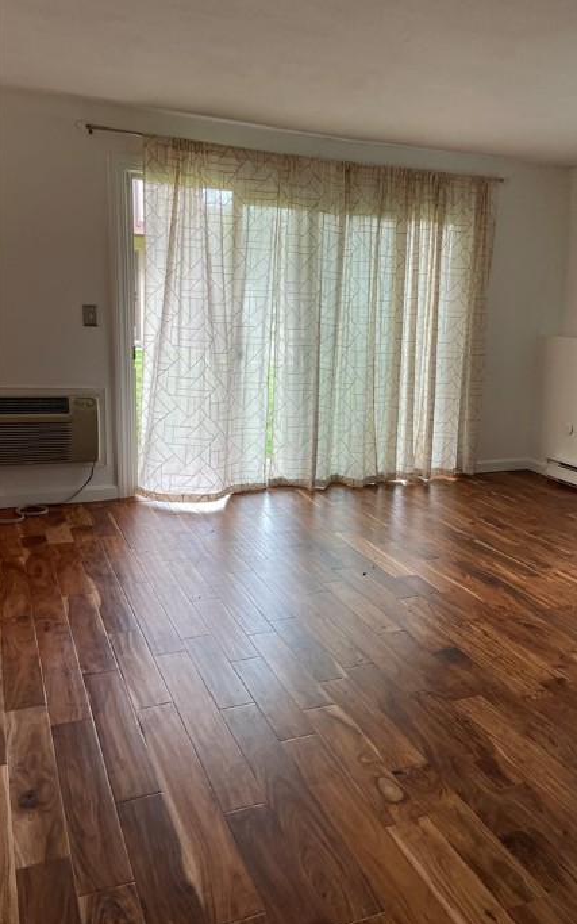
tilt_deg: -9.5
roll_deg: -3.1
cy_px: 432
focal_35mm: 31
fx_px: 780
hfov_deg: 40.1
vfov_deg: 61.2
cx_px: 385
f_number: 1.6
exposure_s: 1/120
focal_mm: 4.2
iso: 125
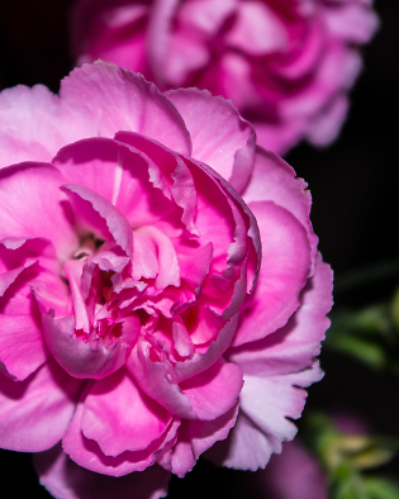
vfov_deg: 16.4
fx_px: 1728
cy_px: 251
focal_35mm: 117
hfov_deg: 13.1
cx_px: 70
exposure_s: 1/40
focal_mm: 55
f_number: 8
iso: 200
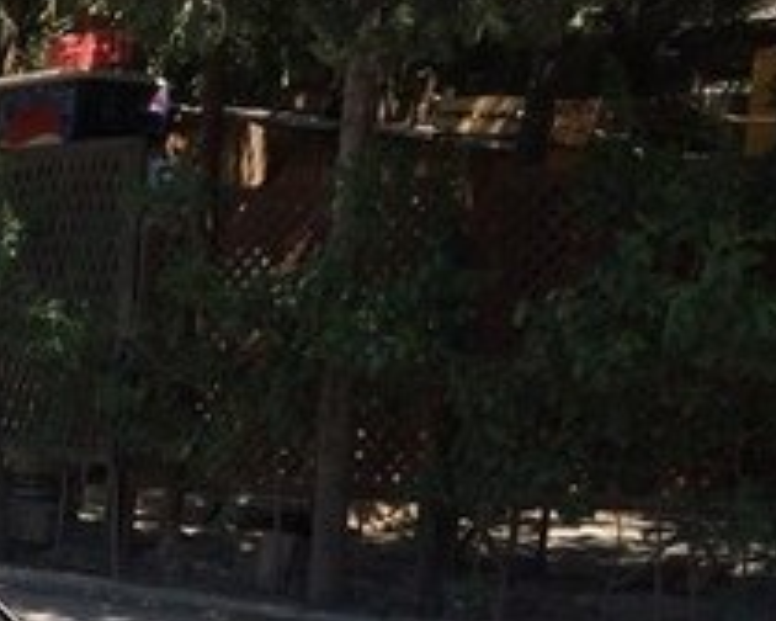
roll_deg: +0.3
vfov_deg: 16.0
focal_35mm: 89
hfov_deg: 18.8
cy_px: 889
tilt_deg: -16.4
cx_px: -406
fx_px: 2044
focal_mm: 4.15
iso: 32
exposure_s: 1/1466
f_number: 2.2
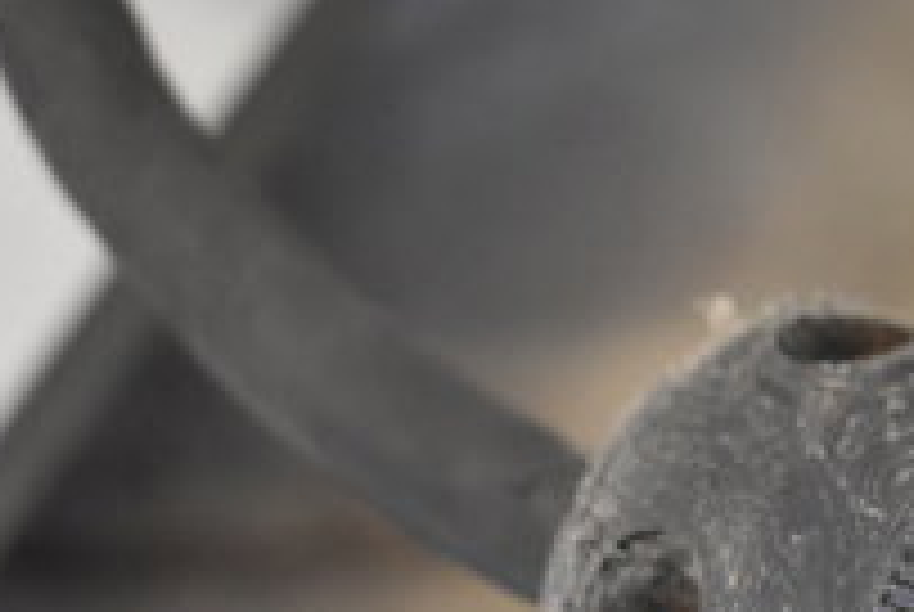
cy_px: 731
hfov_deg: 16.2
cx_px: 1310
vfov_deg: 11.5
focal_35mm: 117
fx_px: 2975
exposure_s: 1/40
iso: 2200
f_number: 4
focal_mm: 26
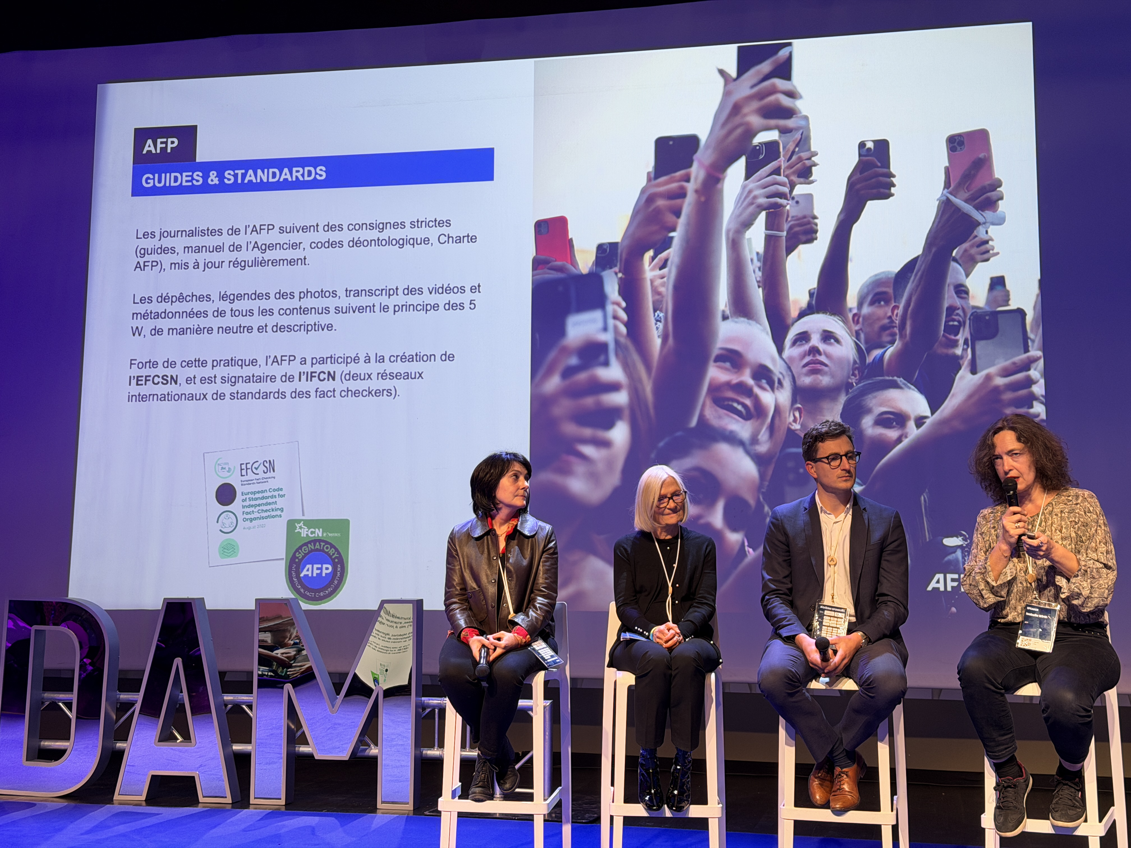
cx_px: 566
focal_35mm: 48
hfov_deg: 39.7
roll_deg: -0.4
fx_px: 1568
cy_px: 424
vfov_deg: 30.3
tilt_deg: +5.3
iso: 100
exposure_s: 1/50
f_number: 1.78
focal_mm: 6.76
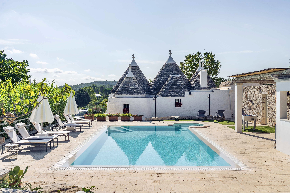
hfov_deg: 57.2
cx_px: 145
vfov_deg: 40.0
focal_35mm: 33
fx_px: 266
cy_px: 96
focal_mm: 33
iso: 200
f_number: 10
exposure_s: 1/1000
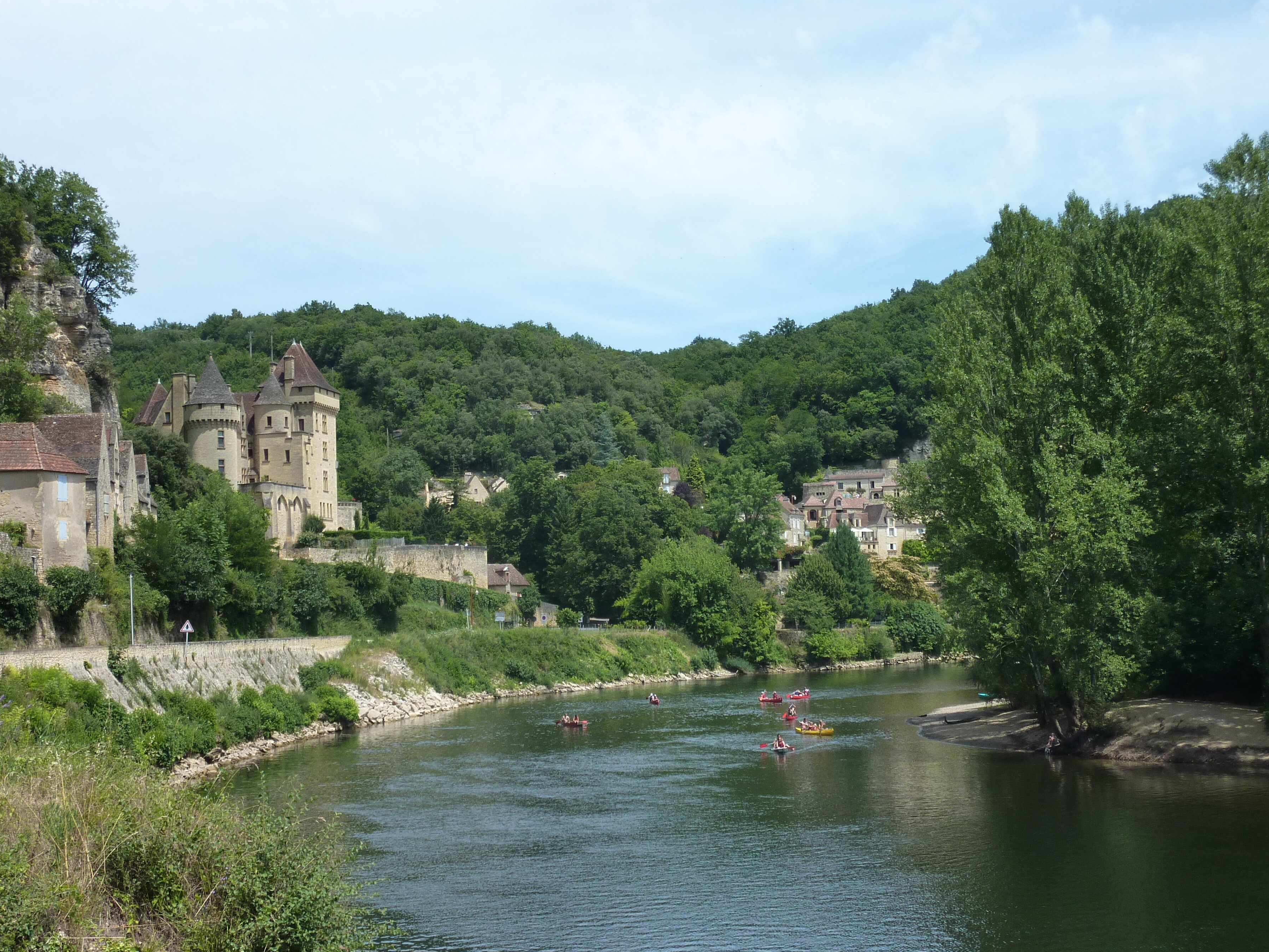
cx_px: 623
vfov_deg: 29.7
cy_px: 478
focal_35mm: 49
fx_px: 1796
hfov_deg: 38.9
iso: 125
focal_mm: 7.9
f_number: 4.5
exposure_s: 1/400
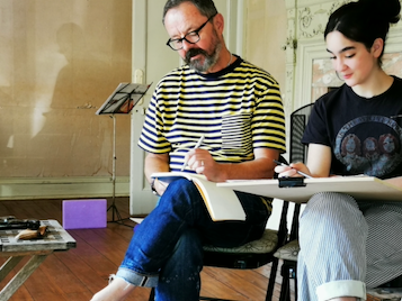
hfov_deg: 31.4
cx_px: 268
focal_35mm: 61
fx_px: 709
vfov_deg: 24.0
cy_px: 184
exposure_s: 1/50
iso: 100
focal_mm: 5.58
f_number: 1.8
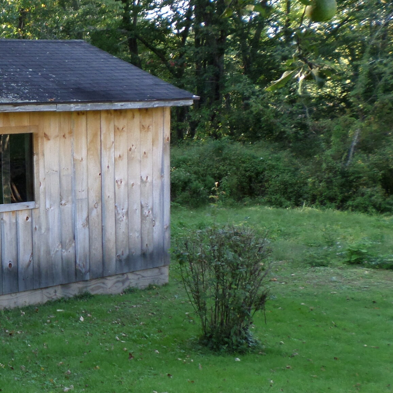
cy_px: 198
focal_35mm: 59
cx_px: -115
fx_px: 758
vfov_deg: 29.1
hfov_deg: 25.2
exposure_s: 1/90
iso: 80
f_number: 2.5
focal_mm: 4.5
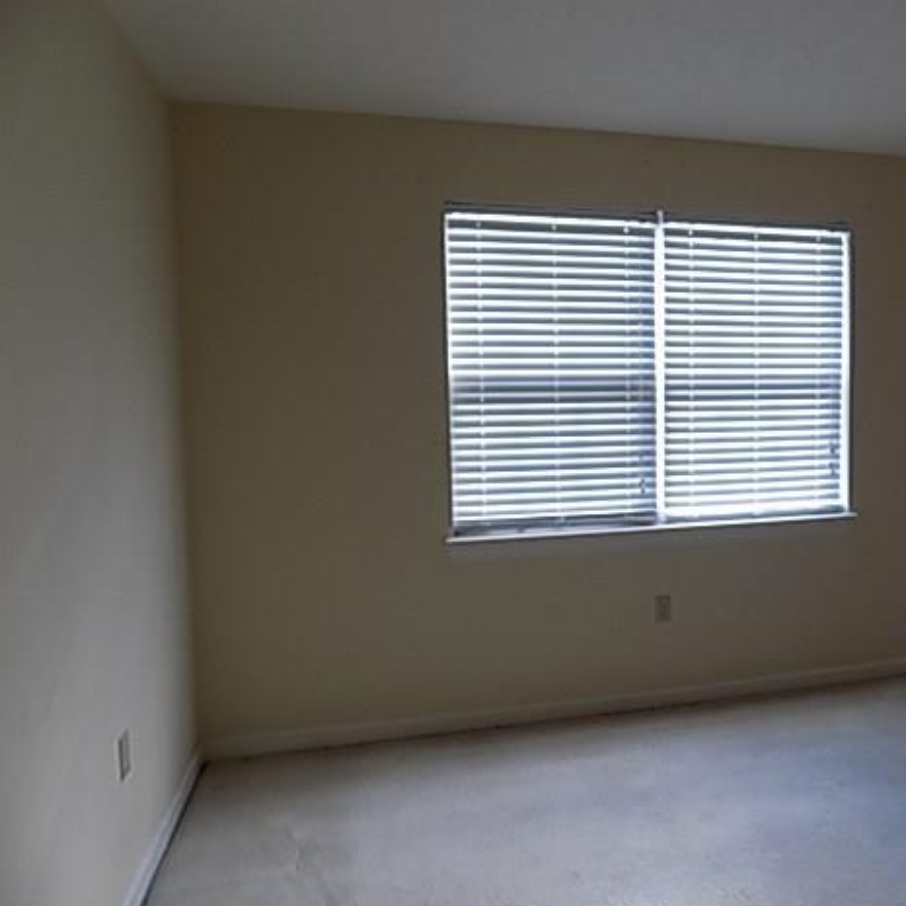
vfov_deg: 57.3
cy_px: 464
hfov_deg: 56.0
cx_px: 608
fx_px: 829
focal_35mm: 28
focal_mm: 4
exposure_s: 1/40
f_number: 3.1
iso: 80
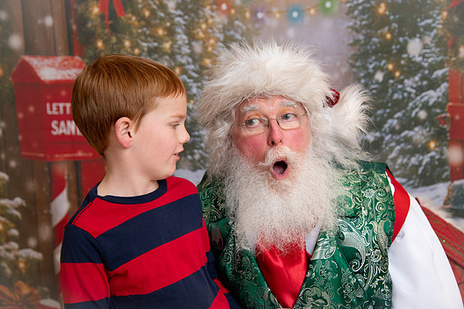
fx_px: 876
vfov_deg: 20.0
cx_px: 230
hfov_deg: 29.7
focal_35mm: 68
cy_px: 158
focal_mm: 62
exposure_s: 1/200
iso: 1250
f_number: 4.5
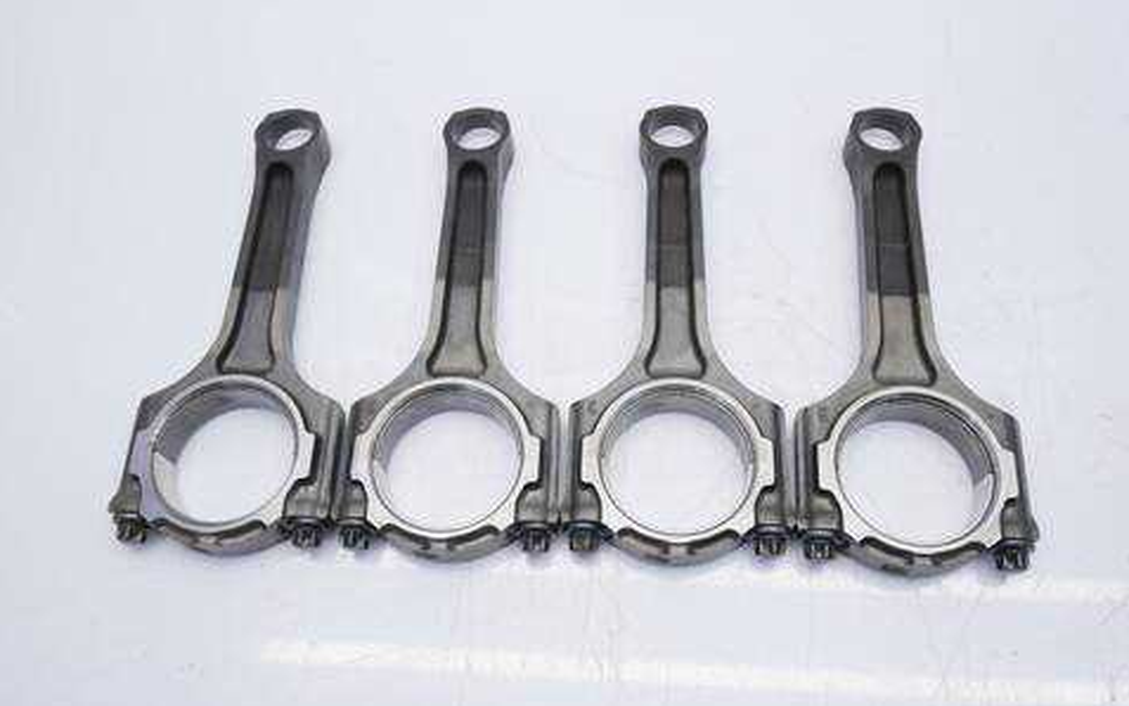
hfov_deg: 59.7
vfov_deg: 39.4
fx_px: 984
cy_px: 370
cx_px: 563
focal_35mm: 32
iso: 200
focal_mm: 15
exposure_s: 1/125
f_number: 3.7
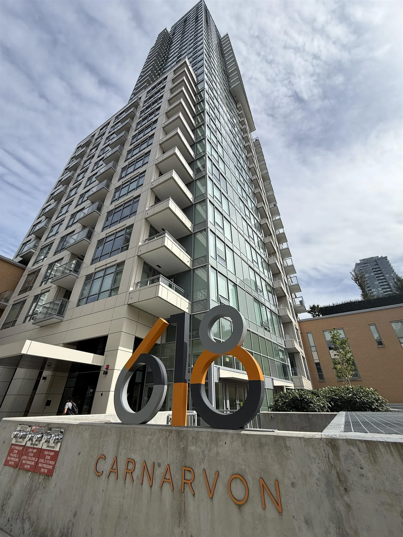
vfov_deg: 102.1
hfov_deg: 85.7
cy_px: 268
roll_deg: +0.1
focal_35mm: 14
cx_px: 202
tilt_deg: +33.4
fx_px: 217
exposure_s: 1/2976
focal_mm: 2.22
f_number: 2.2
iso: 50
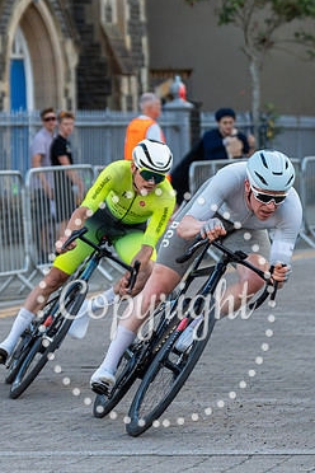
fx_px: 2809
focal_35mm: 214
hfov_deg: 6.4
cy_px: 297
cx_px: 219
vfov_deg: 9.6
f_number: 3.2
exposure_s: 1/800
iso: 500
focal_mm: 88
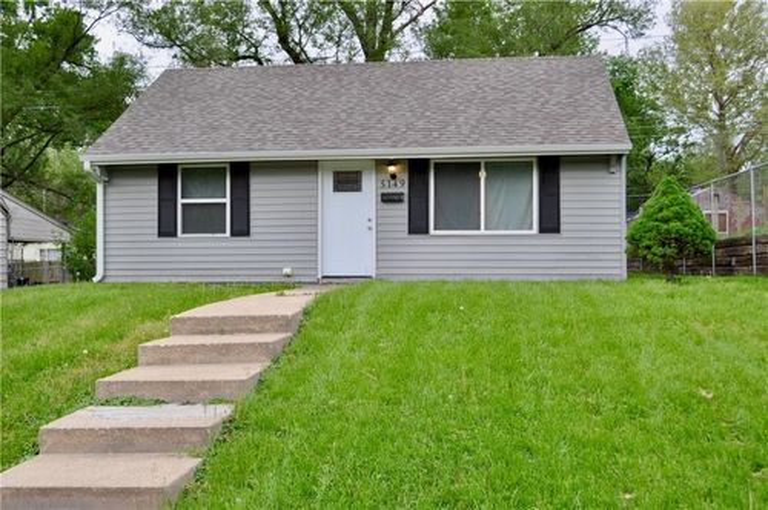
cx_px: 384
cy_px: 255
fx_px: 831
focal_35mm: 39
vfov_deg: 34.1
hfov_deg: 49.6
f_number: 5.6
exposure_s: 1/125
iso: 400
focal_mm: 26
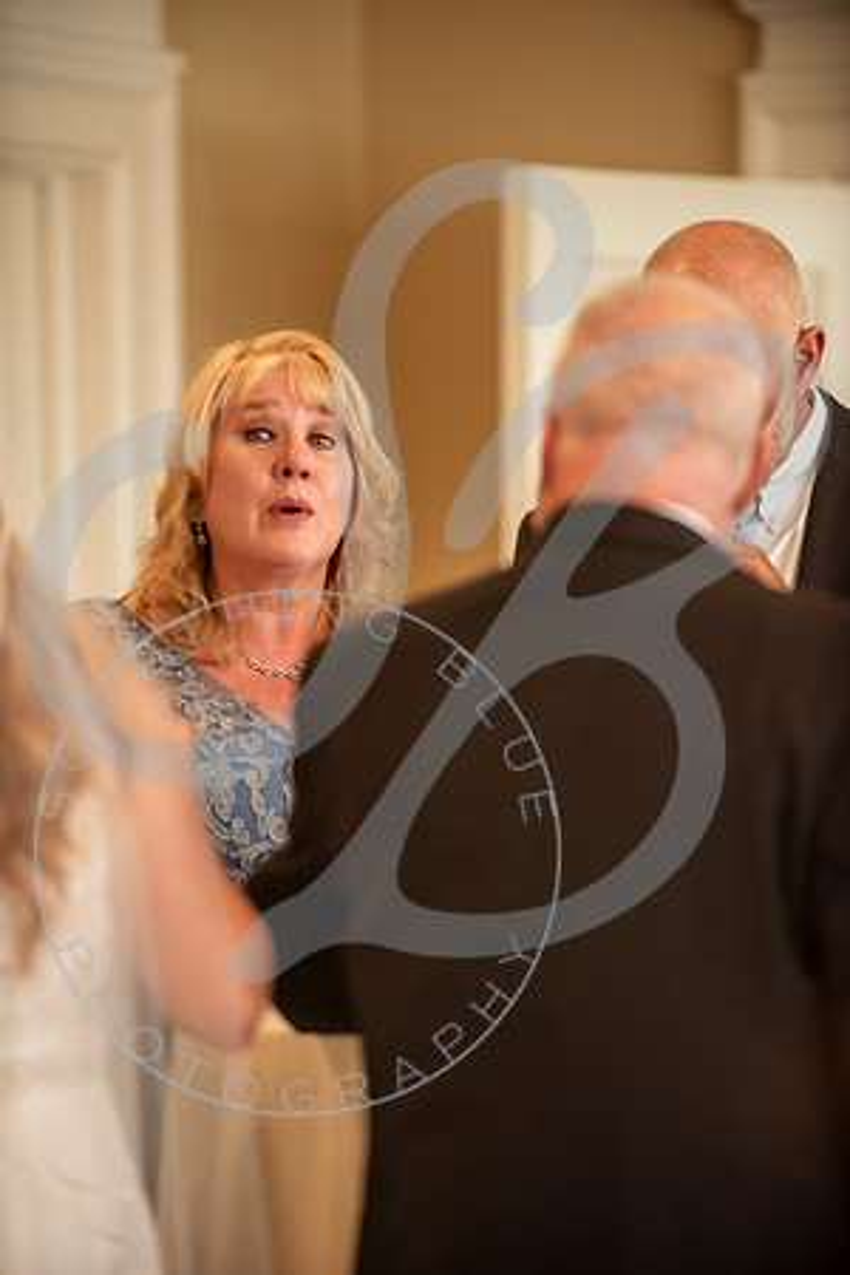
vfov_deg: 10.3
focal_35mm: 200
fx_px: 7083
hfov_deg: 6.9
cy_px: 638
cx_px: 425
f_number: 2.8
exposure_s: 1/250
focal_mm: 200
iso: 1000
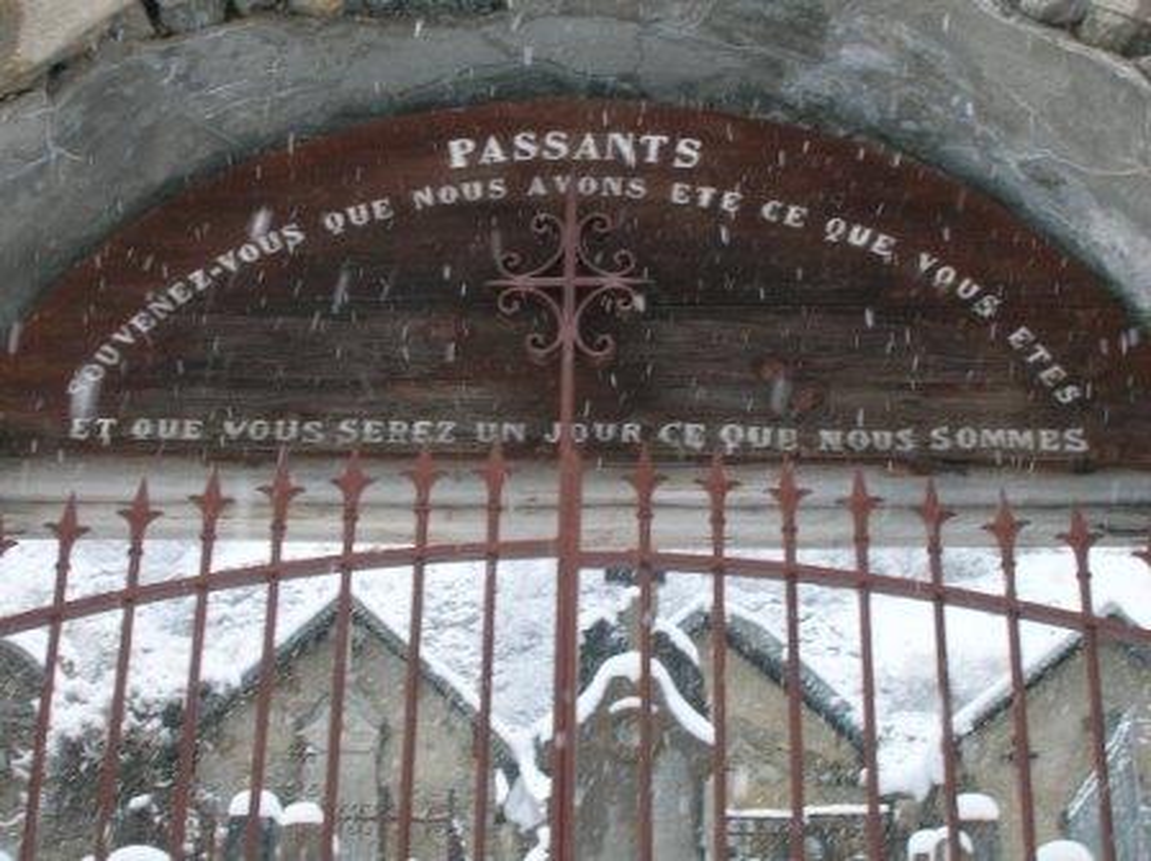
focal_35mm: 70
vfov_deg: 21.0
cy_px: 430
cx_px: 576
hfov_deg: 27.8
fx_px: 2325
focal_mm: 11.7
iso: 50
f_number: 6.6
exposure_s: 1/126
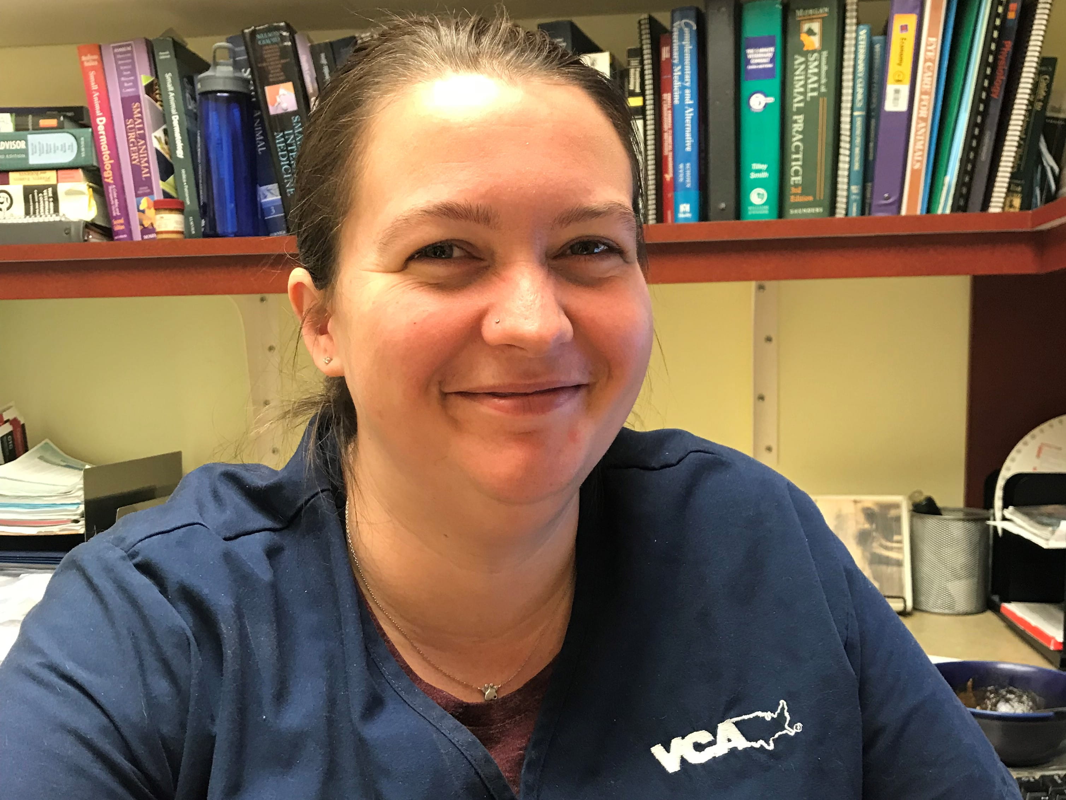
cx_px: 533
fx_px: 862
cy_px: 400
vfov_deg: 49.7
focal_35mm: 28
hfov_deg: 63.4
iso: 40
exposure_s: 1/17
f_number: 1.8
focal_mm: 3.99
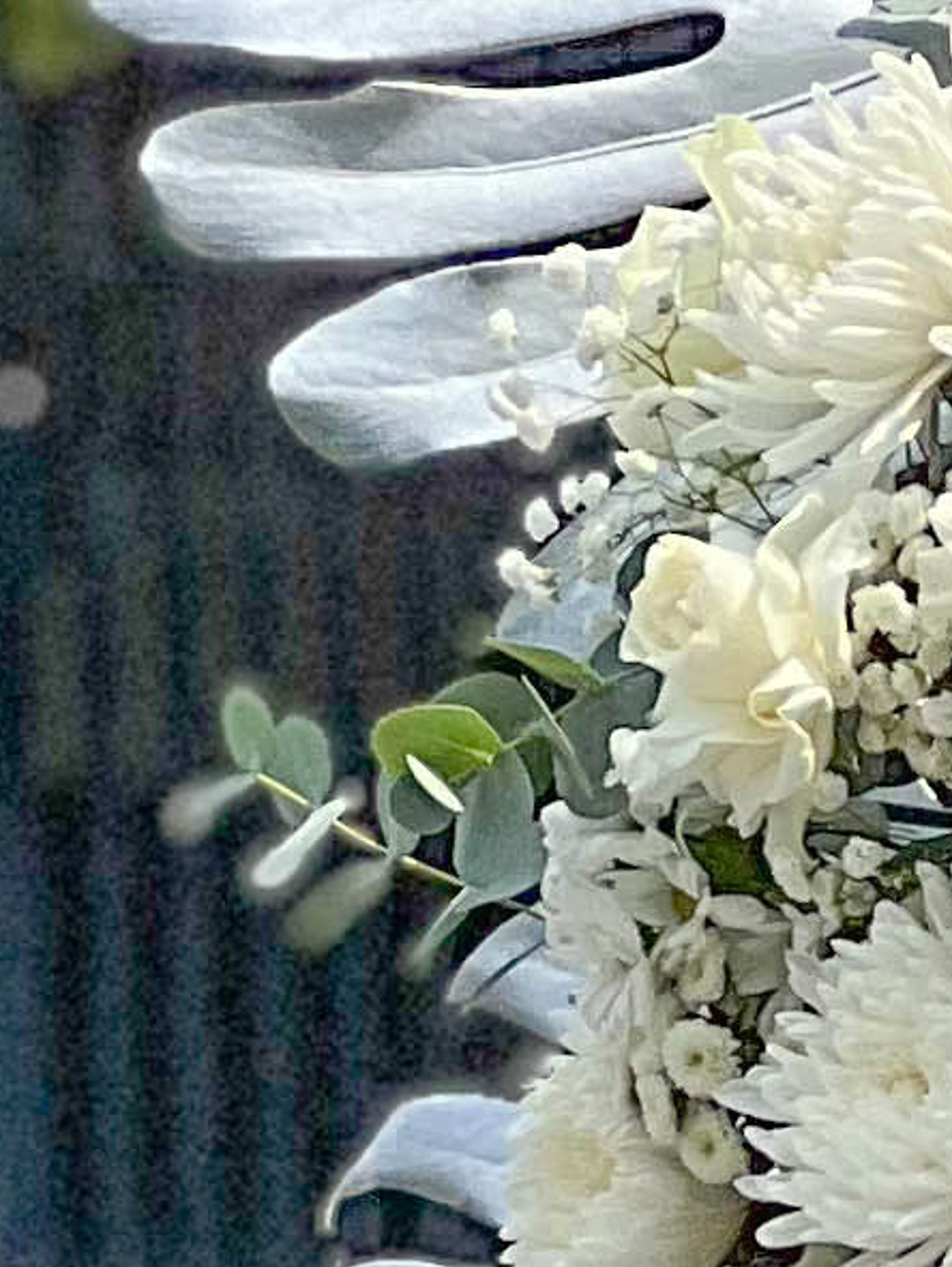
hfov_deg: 2.8
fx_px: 19230
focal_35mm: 525
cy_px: 3276
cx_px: 2095
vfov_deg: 3.7
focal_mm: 9
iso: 32
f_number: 2.8
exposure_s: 1/750
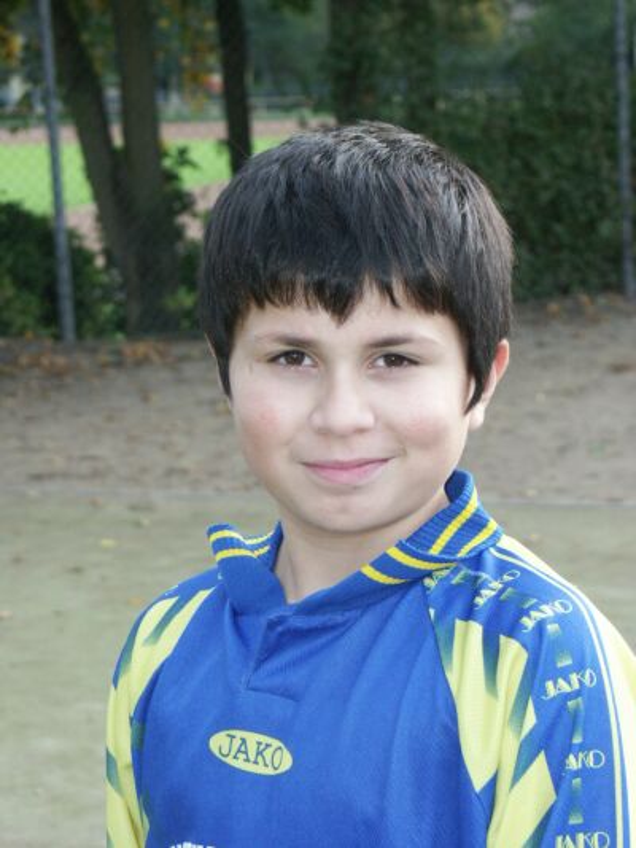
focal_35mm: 121
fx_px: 2963
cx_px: 318
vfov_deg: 16.3
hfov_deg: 12.3
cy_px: 424
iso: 200
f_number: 4.5
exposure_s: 1/250
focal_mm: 29.9
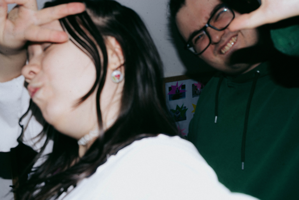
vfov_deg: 27.0
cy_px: 100
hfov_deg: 39.6
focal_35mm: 50
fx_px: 415
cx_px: 150
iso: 125
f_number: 14
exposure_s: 1
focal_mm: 50
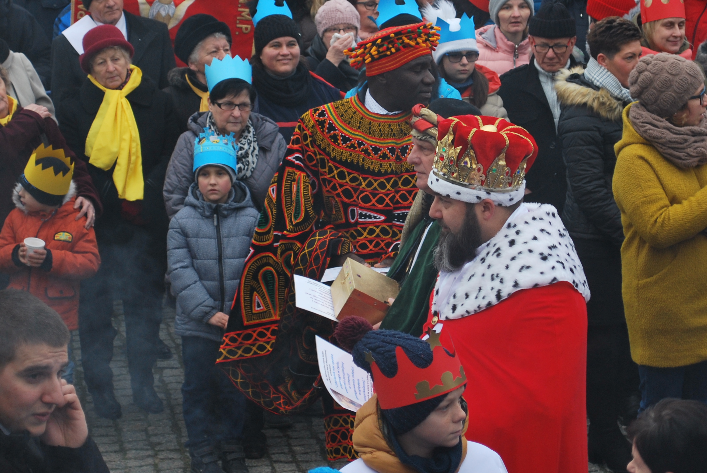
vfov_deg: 10.4
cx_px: 415
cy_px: 146
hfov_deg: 15.5
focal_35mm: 132
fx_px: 2591
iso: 200
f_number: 5.6
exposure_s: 1/80
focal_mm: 55
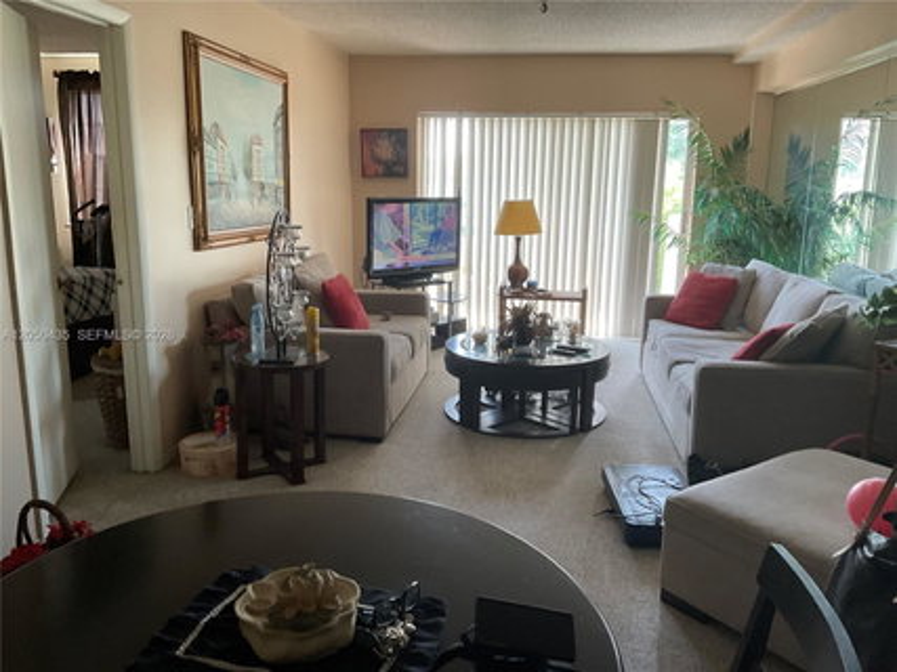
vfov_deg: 48.2
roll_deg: -1.0
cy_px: 336
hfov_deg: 61.7
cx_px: 448
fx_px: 751
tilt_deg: -15.7
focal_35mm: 29
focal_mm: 3
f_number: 1.8
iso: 64
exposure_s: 1/60
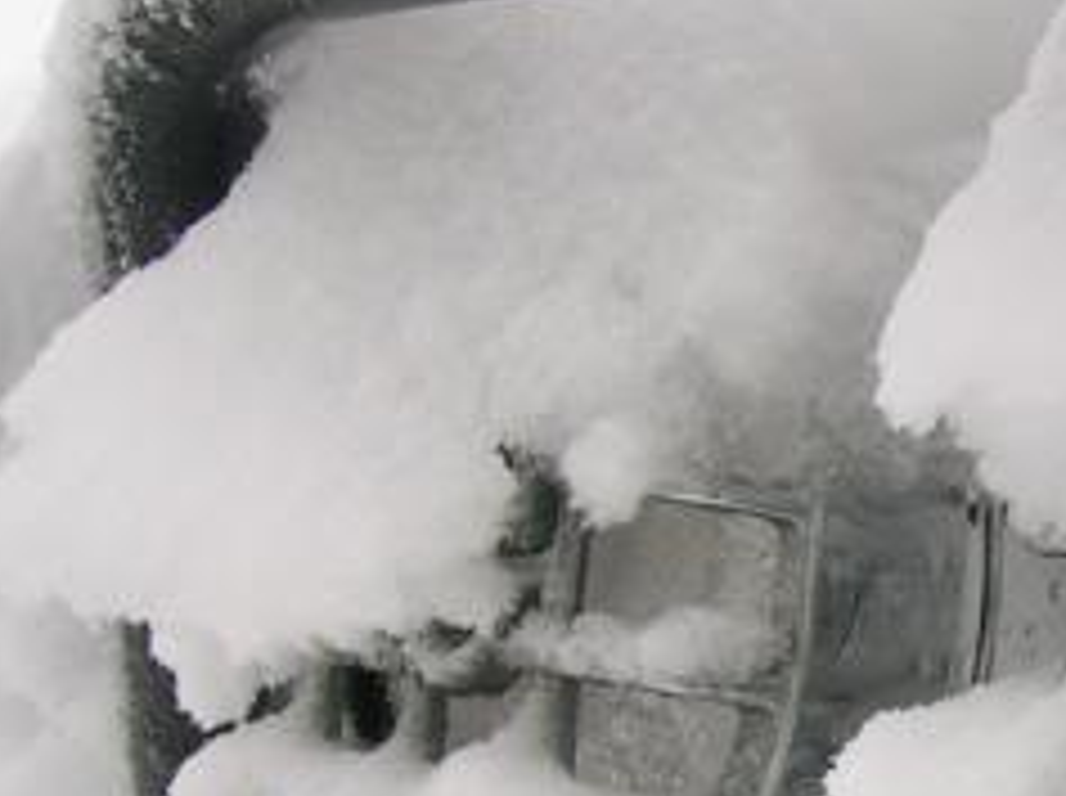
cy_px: 825
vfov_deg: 12.7
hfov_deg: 16.4
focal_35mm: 115
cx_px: 1295
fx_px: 3536
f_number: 4.9
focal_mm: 5.7
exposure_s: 1/150
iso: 50
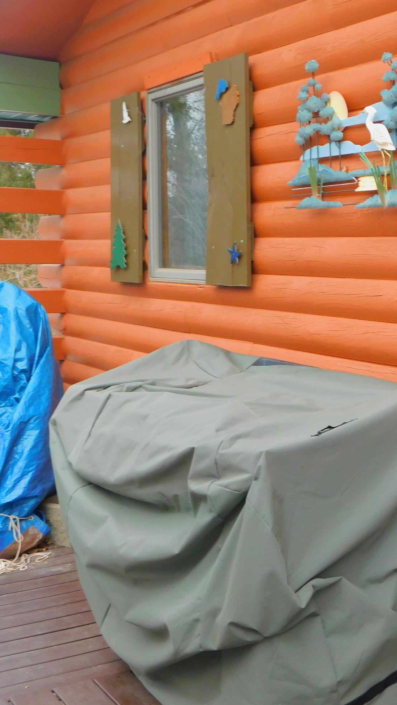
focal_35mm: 53
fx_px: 992
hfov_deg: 22.1
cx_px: 351
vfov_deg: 39.2
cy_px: 351
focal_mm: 6.3
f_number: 3.5
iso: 125
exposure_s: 1/125
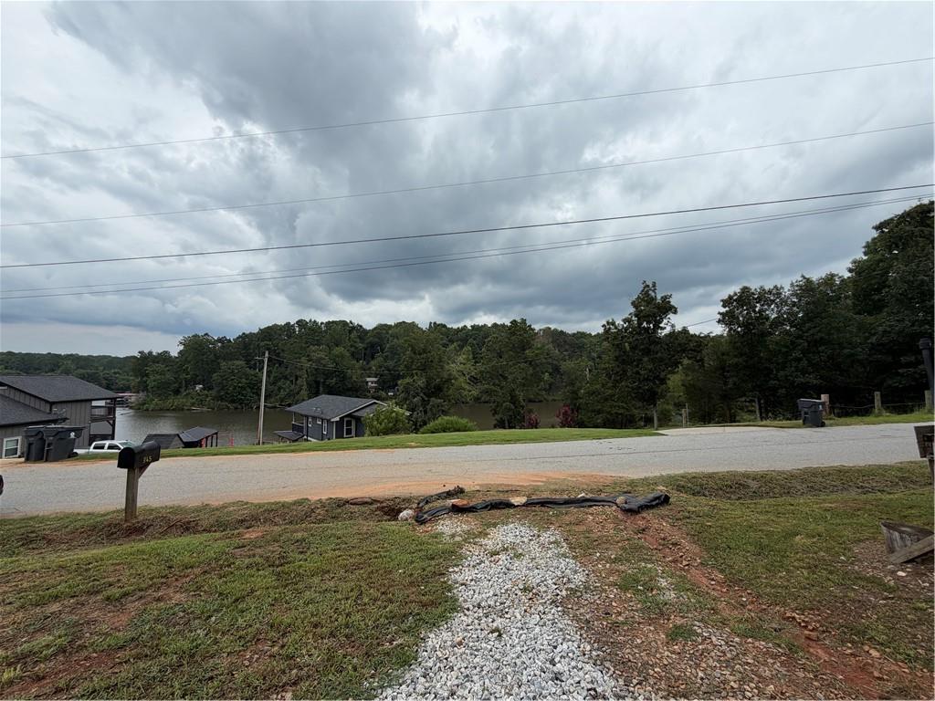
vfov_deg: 85.7
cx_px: 468
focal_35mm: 14
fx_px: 378
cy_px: 350
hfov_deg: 102.1
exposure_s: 1/1033
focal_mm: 2.22
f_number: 2.2
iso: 20
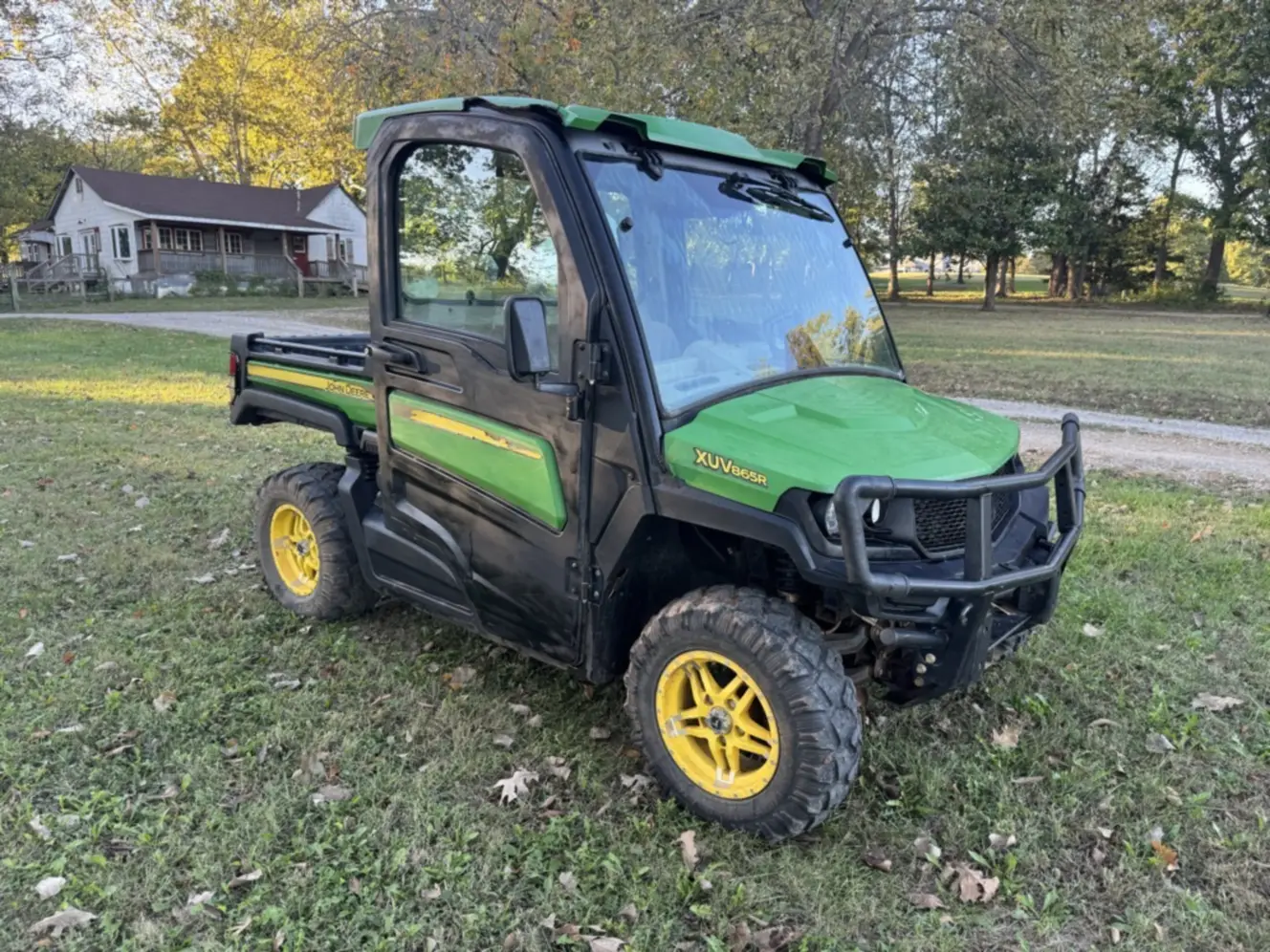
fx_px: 881
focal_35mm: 24
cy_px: 476
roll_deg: +0.3
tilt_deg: -10.1
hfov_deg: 71.6
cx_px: 635
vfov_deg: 56.8
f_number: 1.78
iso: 64
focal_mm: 6.76
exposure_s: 1/121
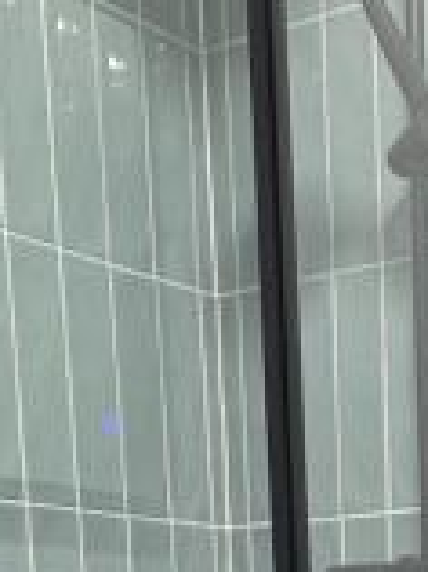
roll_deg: +0.7
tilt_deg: -9.1
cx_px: 566
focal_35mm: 91
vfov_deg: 18.1
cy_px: 956
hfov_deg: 15.4
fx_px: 1504
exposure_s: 1/50
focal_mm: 2.22
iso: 200
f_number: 2.2
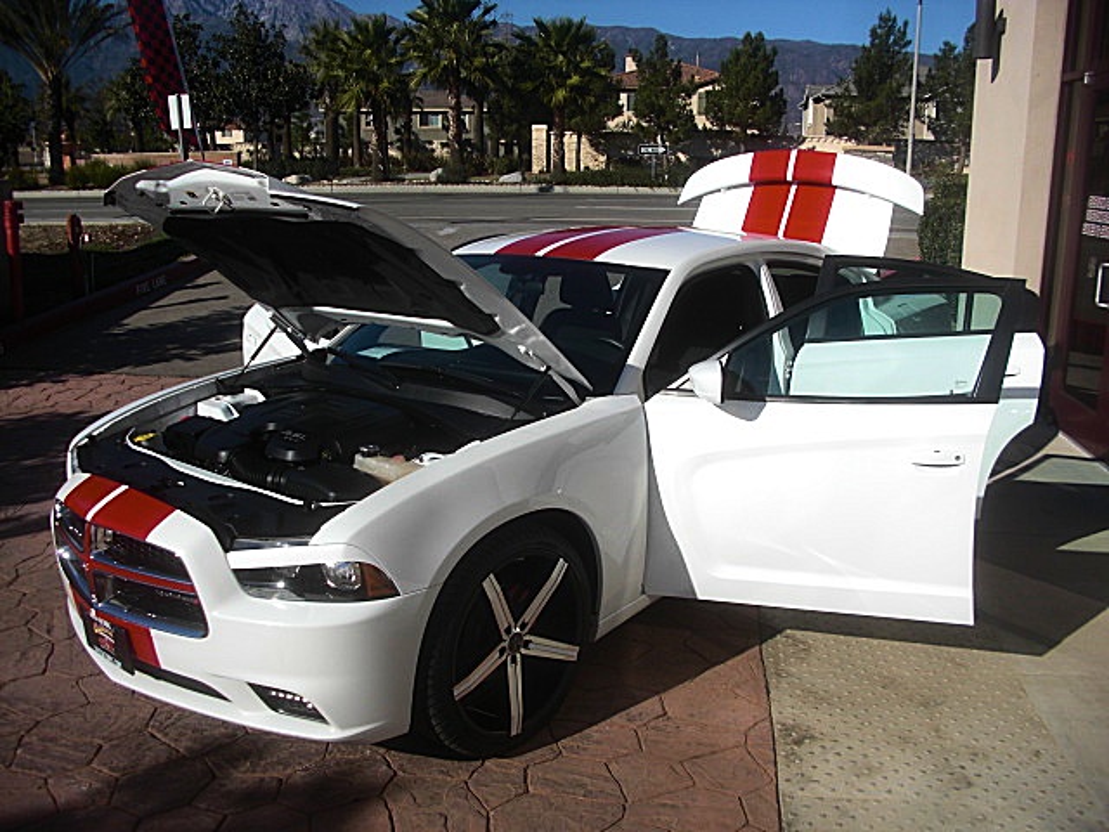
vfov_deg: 39.7
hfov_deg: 51.4
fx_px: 1153
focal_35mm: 36
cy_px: 416
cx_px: 554
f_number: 7.9
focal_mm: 6.3
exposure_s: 1/200
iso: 50
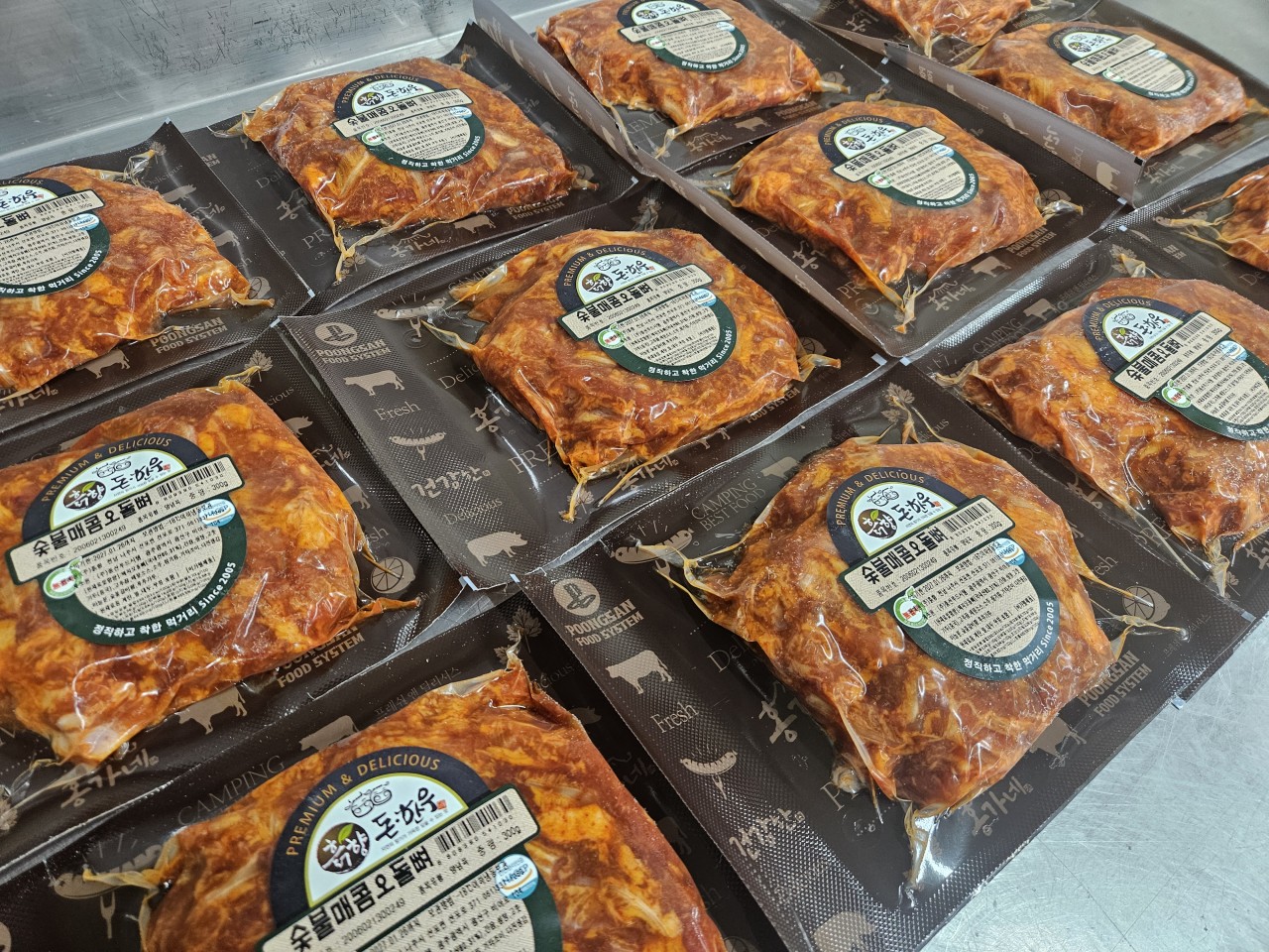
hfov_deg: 73.9
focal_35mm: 23
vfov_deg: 58.9
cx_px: 634
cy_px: 476
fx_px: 843
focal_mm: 5.4
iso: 320
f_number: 1.8
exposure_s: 1/120
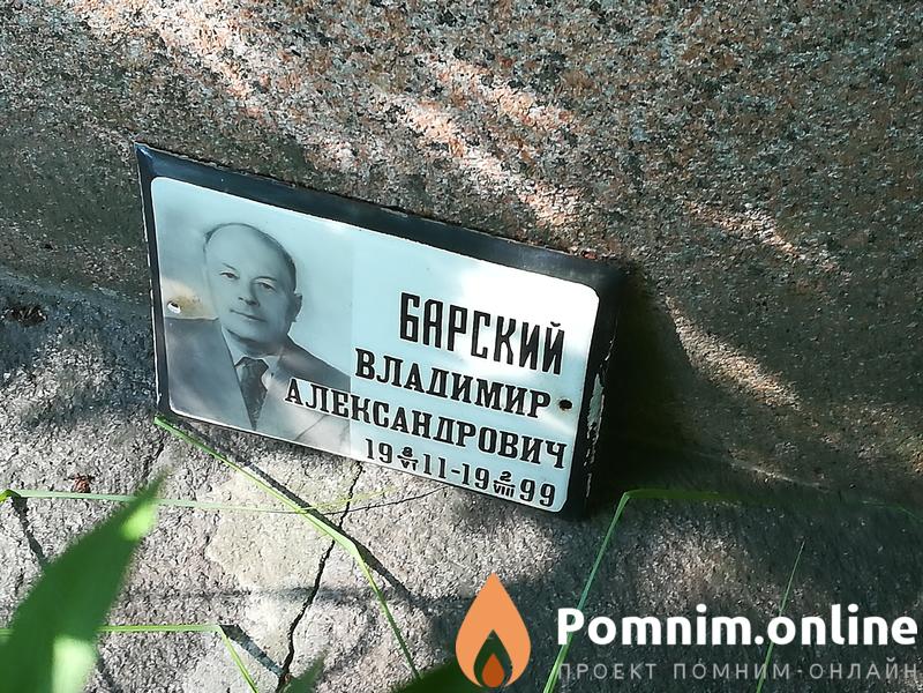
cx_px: 462
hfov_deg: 32.2
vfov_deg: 24.4
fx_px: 1600
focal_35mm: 60
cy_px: 346
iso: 64
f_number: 2.2
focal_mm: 3.83
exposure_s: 1/50
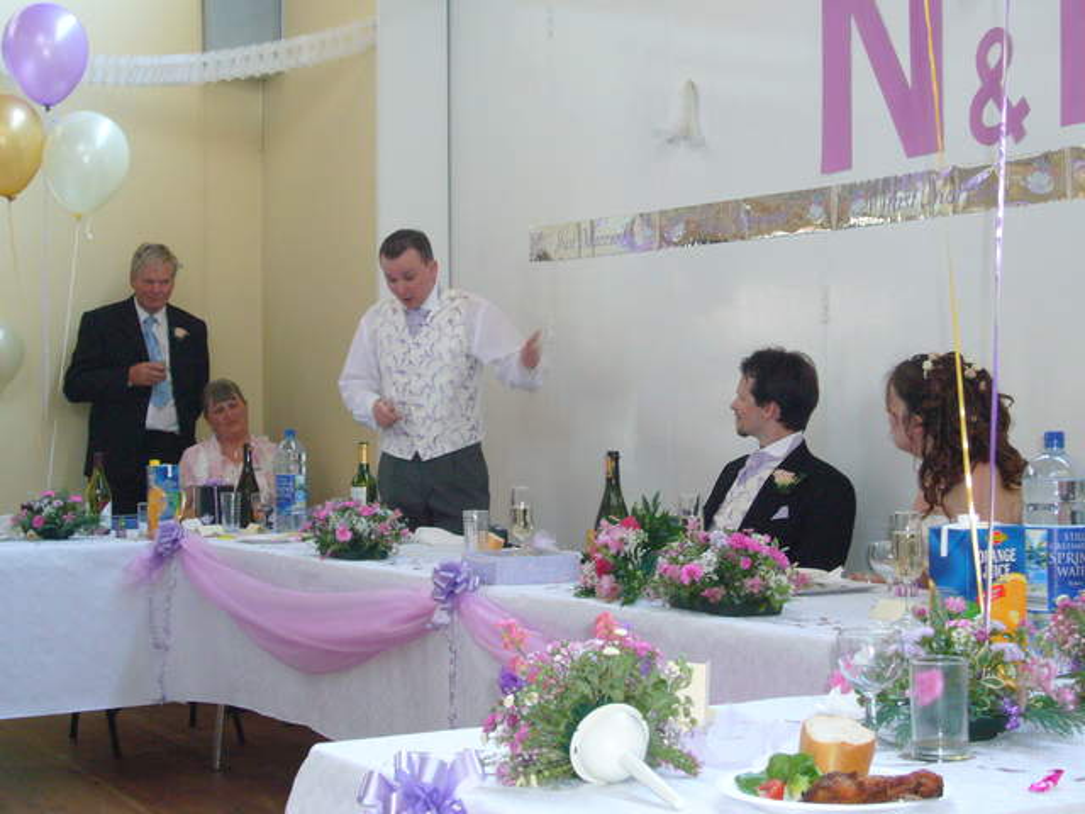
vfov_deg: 23.3
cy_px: 407
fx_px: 1975
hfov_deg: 30.7
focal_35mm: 63
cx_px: 542
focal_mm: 10.3
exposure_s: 1/10
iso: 200
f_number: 4.1
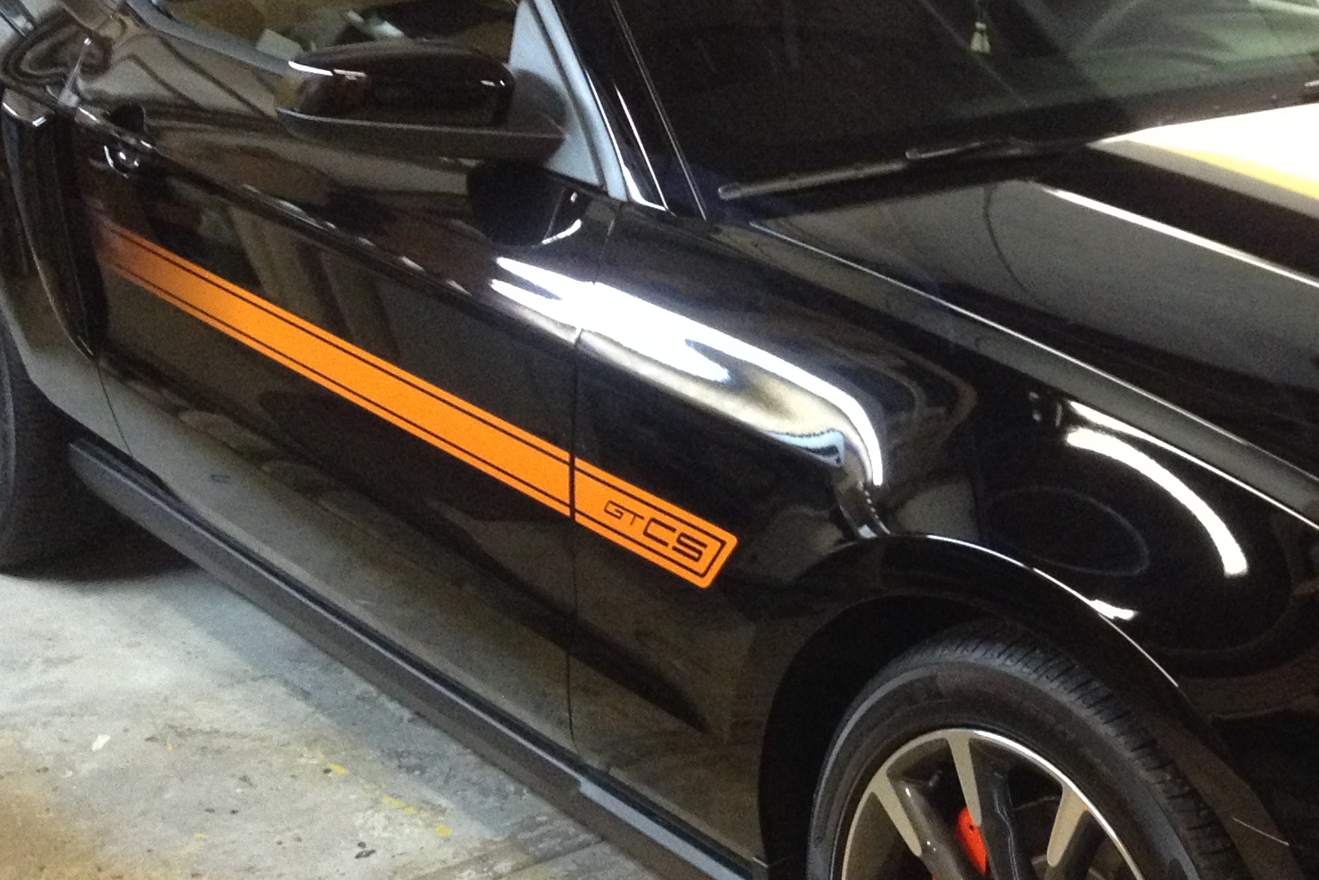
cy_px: 414
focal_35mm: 80
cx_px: 1118
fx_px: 2931
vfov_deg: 17.1
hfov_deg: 24.8
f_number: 2.4
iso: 320
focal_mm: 4.28
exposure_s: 1/20
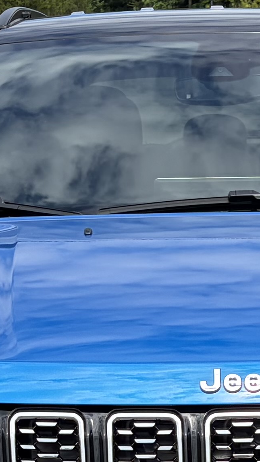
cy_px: 435
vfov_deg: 15.0
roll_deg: -1.9
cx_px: 234
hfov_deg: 8.6
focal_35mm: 141
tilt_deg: -7.3
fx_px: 1730
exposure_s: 1/2451
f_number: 1.6
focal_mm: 5.96
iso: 50
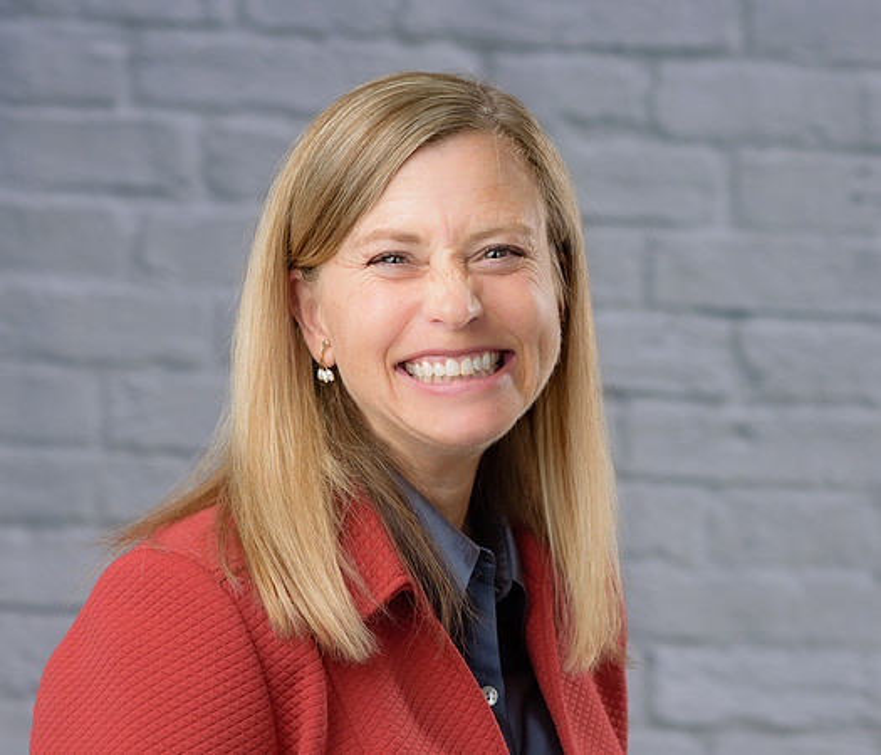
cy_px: 383
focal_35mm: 105
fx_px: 2825
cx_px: 556
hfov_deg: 17.7
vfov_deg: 15.2
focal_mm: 85
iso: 100
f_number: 6.3
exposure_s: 1/160
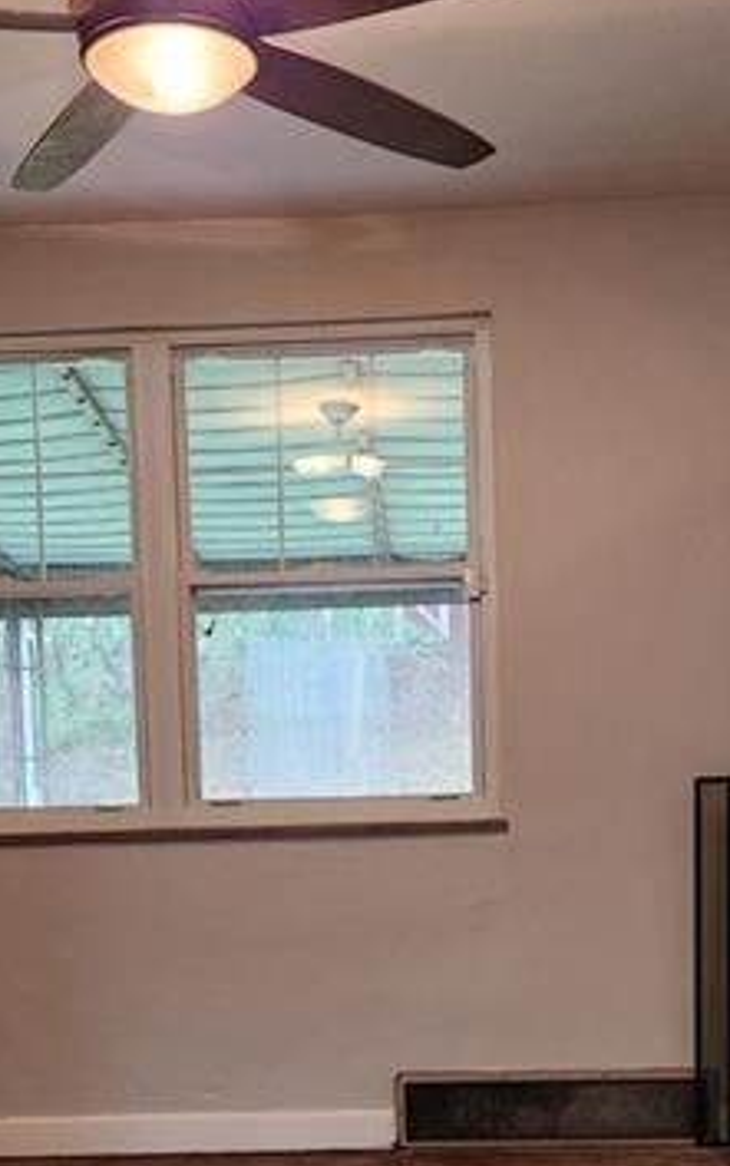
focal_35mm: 53
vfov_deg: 37.0
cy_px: 905
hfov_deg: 24.4
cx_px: 363
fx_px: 1685
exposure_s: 1/120
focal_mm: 5.4
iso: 640
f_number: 1.8
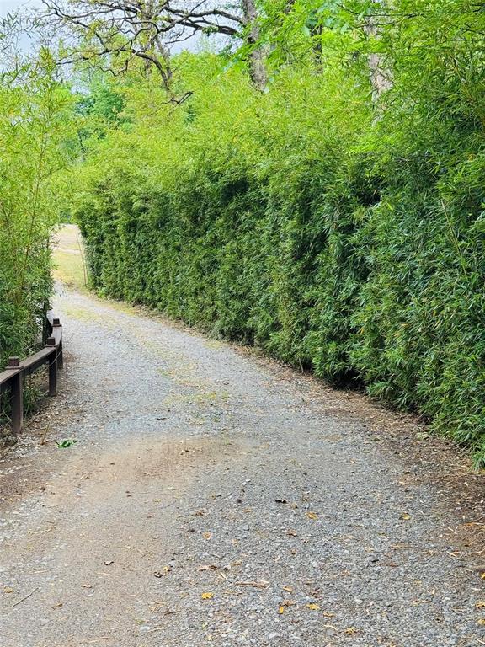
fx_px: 897
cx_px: 242
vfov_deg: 39.7
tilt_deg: -2.8
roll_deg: -1.0
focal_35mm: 48
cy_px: 324
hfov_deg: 30.3
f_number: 1.78
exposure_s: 1/747
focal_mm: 6.76
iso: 64
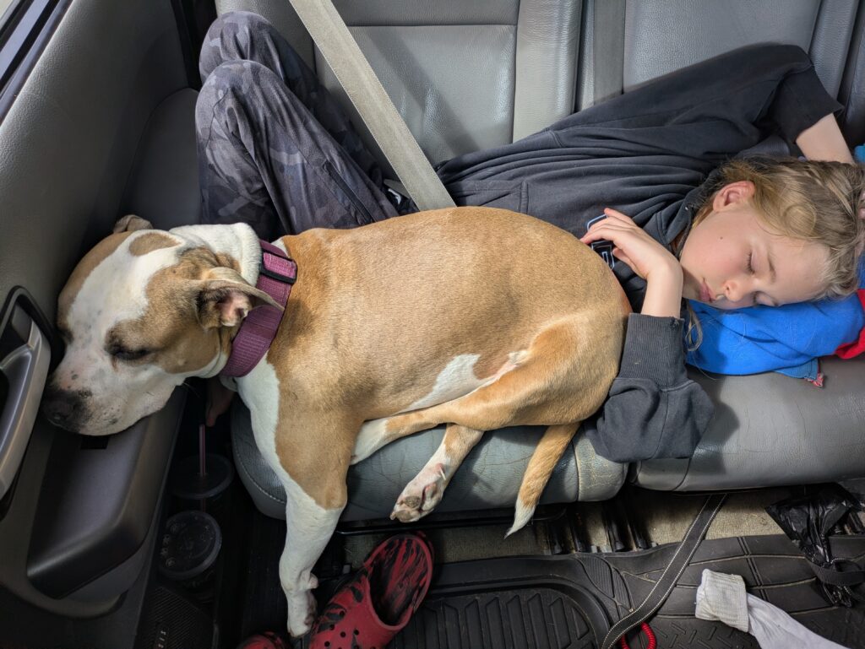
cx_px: 432
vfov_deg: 54.9
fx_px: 625
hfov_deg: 69.4
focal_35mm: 25
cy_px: 324
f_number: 1.89
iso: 35
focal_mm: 5.43
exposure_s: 1/131
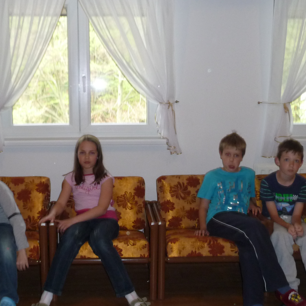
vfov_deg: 32.0
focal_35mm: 53
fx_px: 530
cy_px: 193
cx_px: 123
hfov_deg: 32.1
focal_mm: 4.7
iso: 200
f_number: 3.3
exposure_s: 1/30
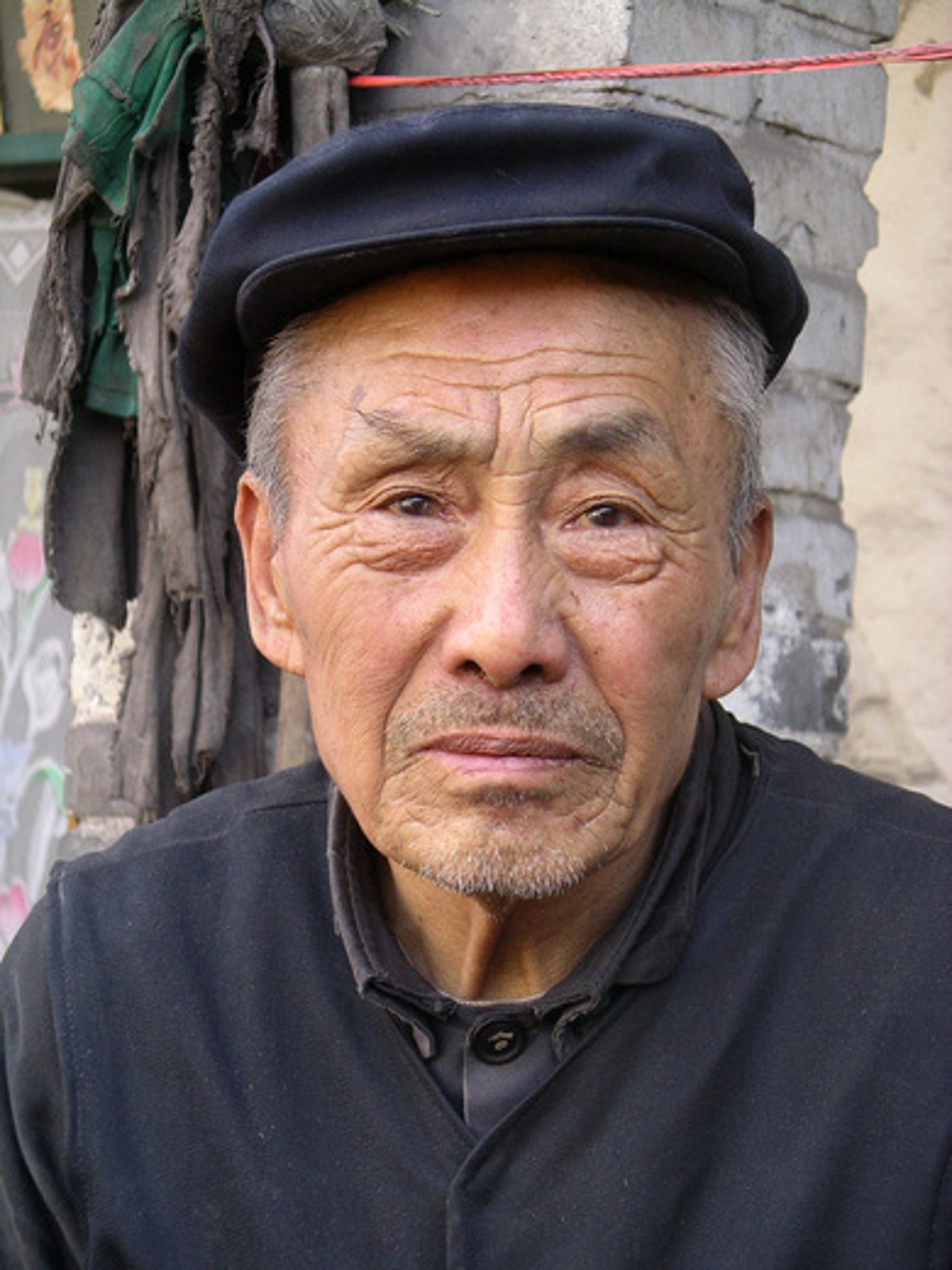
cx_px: 476
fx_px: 4180
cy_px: 635
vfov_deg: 17.3
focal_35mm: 114
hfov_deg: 13.0
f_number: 4
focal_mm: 23.8
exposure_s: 1/103
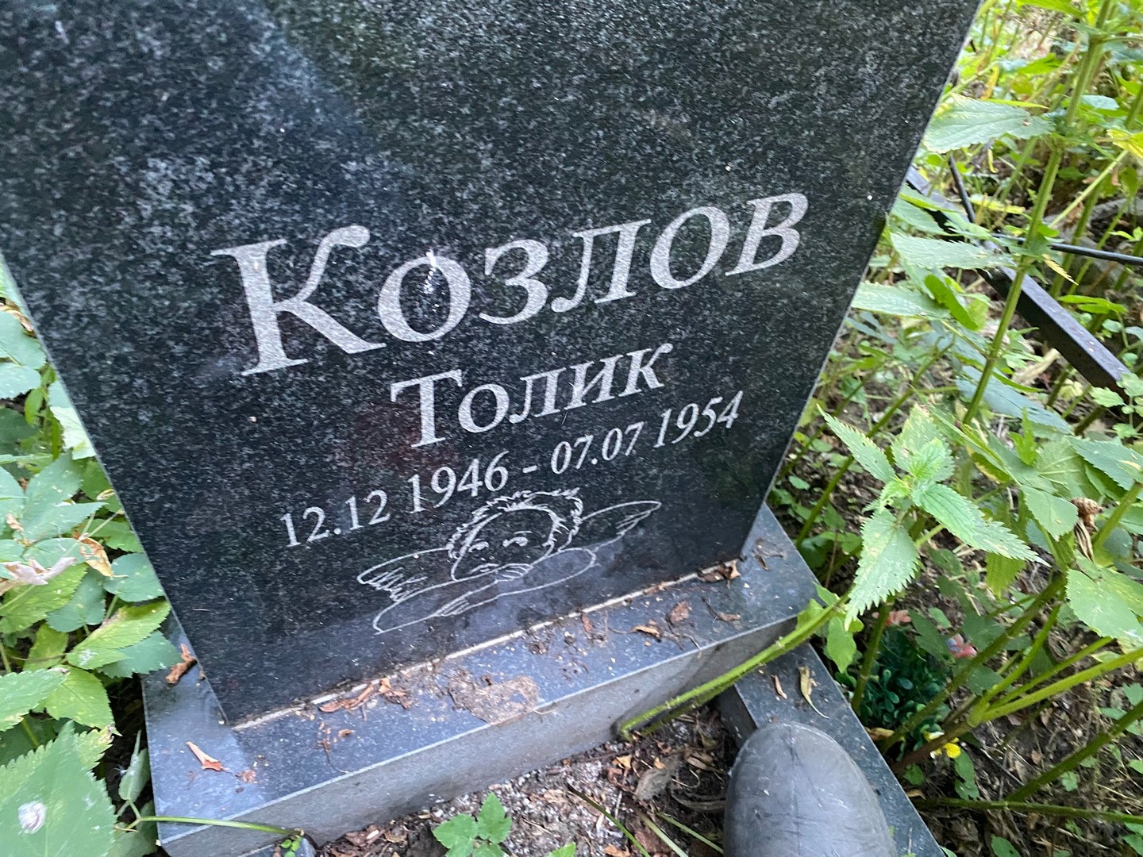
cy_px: 428
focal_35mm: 26
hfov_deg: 67.3
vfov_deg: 53.1
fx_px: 859
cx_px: 572
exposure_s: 1/30
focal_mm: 4.25
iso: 640
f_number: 1.8
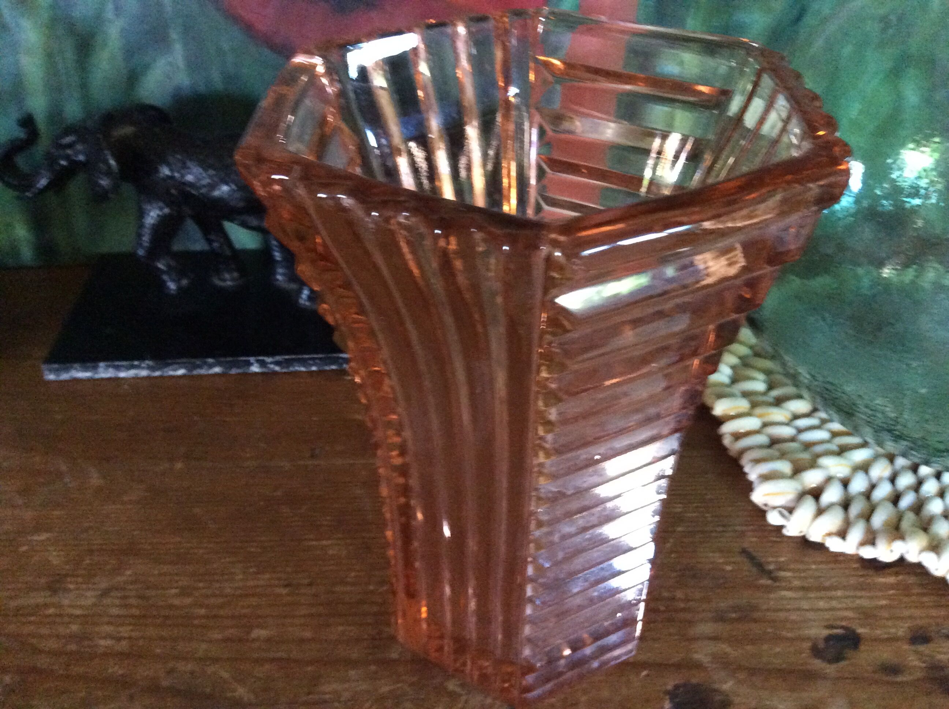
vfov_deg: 44.1
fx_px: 876
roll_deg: +2.0
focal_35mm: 32
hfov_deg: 56.9
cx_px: 474
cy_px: 354
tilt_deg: -37.4
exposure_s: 1/17
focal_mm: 3.3
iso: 500
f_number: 2.4
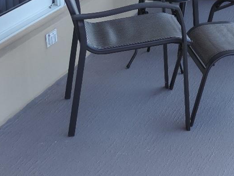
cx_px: 217
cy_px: 2
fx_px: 683
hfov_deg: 19.1
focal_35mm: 101
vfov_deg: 14.4
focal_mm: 5.8
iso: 80
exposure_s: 1/160
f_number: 3.2
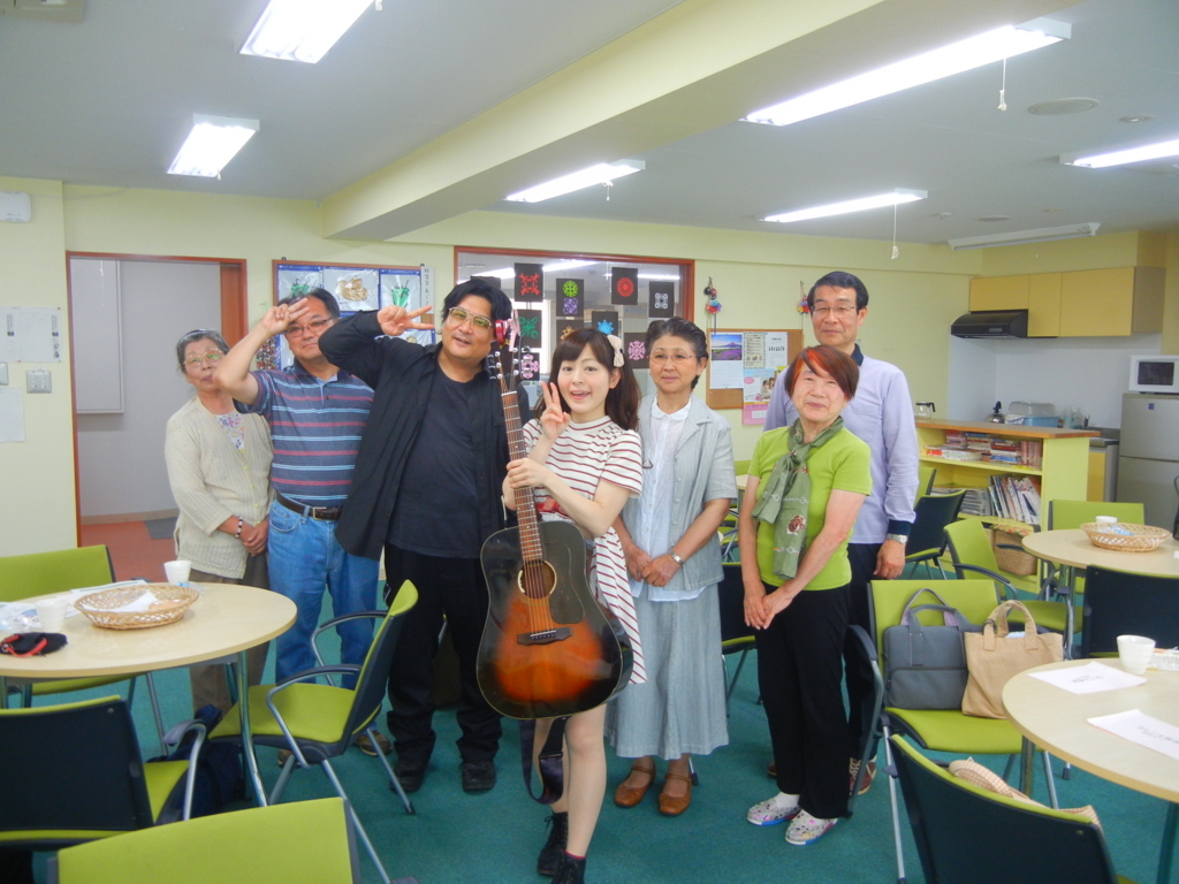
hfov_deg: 60.0
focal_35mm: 30
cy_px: 442
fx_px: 1022
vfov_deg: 46.8
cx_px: 590
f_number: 3.5
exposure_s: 1/26.6
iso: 225
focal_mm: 5.4
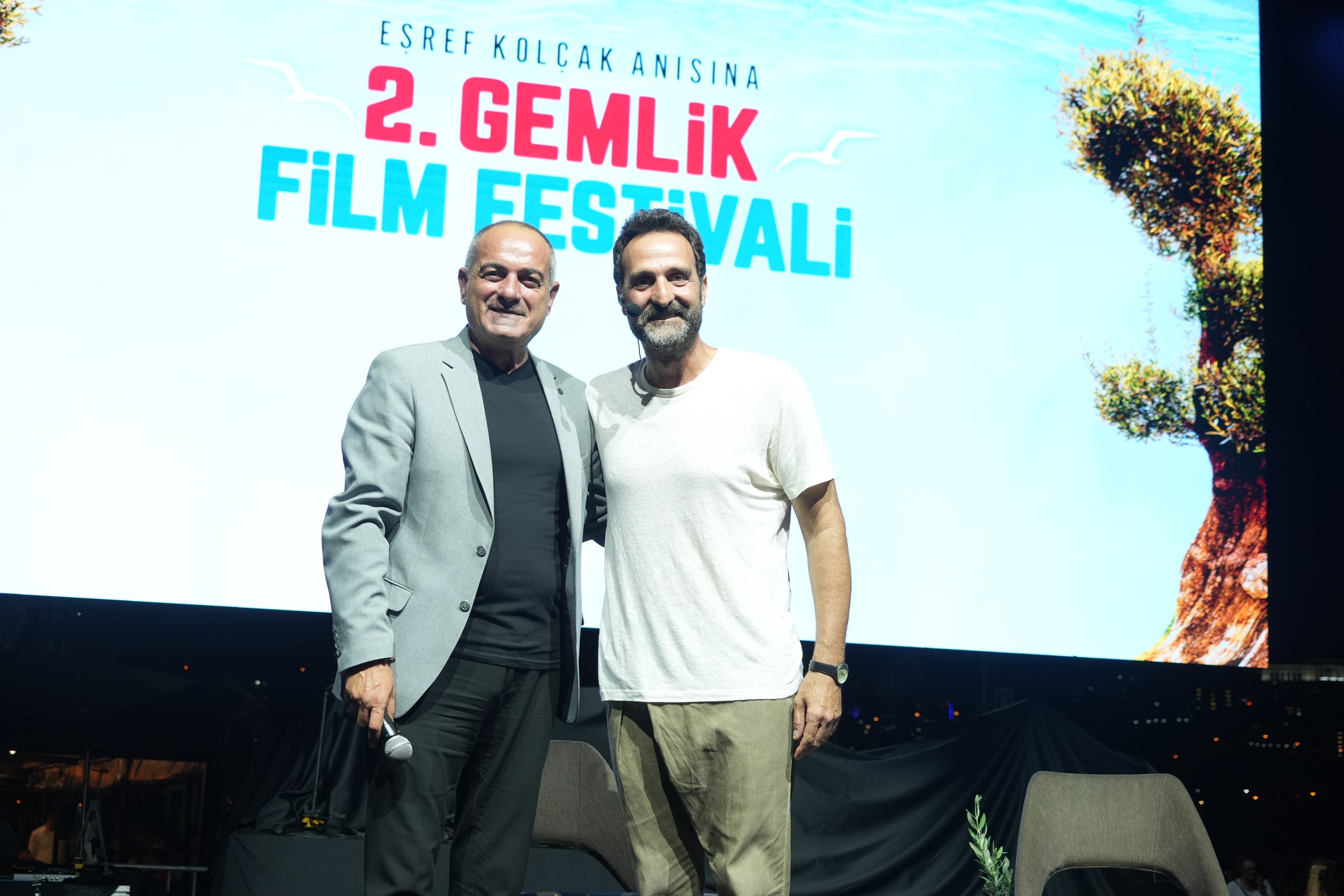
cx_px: 672
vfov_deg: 26.0
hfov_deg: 38.2
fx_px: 1941
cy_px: 448
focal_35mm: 52
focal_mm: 52
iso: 1600
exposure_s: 1/125
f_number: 5.6
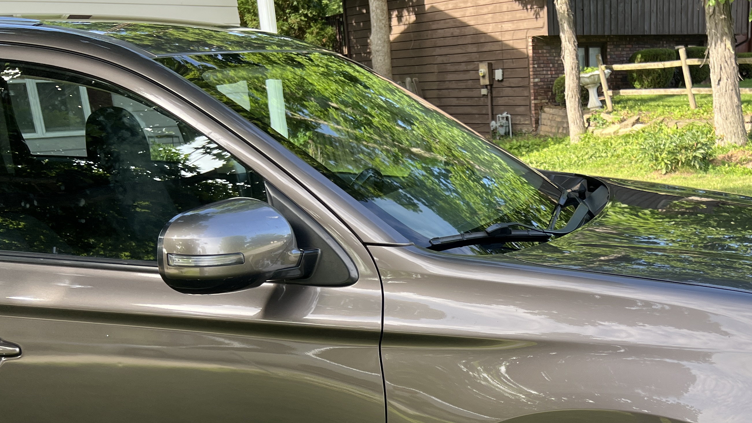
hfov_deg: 45.4
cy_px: 377
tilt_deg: -18.6
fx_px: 877
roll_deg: +2.3
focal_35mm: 44
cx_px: 528
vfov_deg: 26.2
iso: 50
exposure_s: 1/310
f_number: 1.5
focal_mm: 5.7
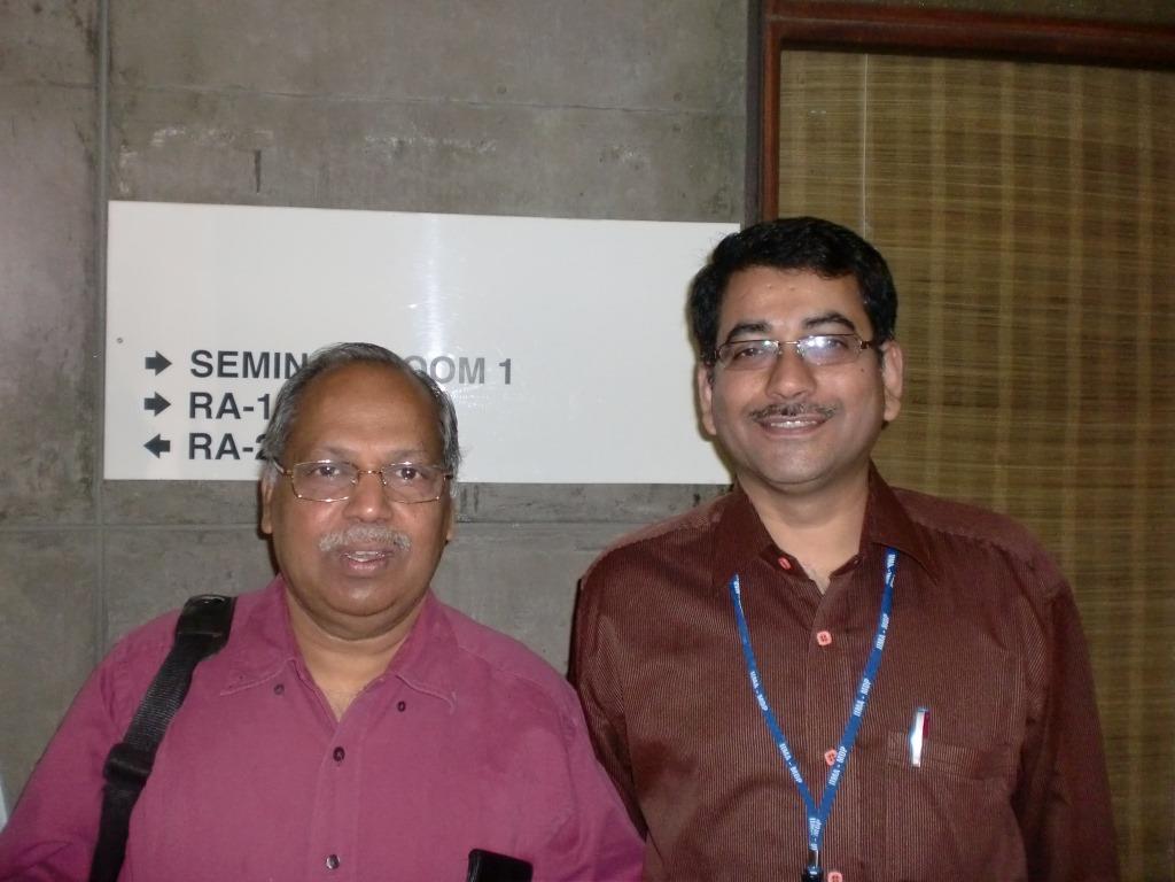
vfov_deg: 40.7
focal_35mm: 35
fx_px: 1188
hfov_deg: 52.6
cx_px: 588
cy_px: 441
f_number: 3.1
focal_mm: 6.3
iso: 400
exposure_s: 1/40
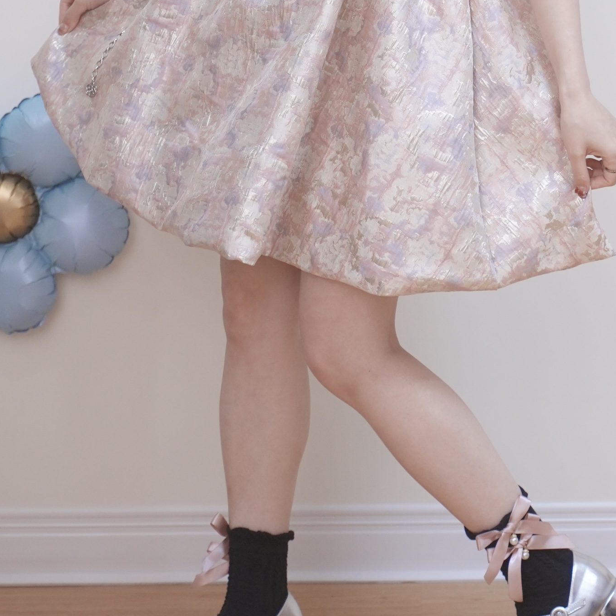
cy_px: 158
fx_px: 1510
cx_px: 372
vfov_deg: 22.8
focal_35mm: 75
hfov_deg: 23.0
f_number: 2.8
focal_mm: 45
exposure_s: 1/250
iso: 640
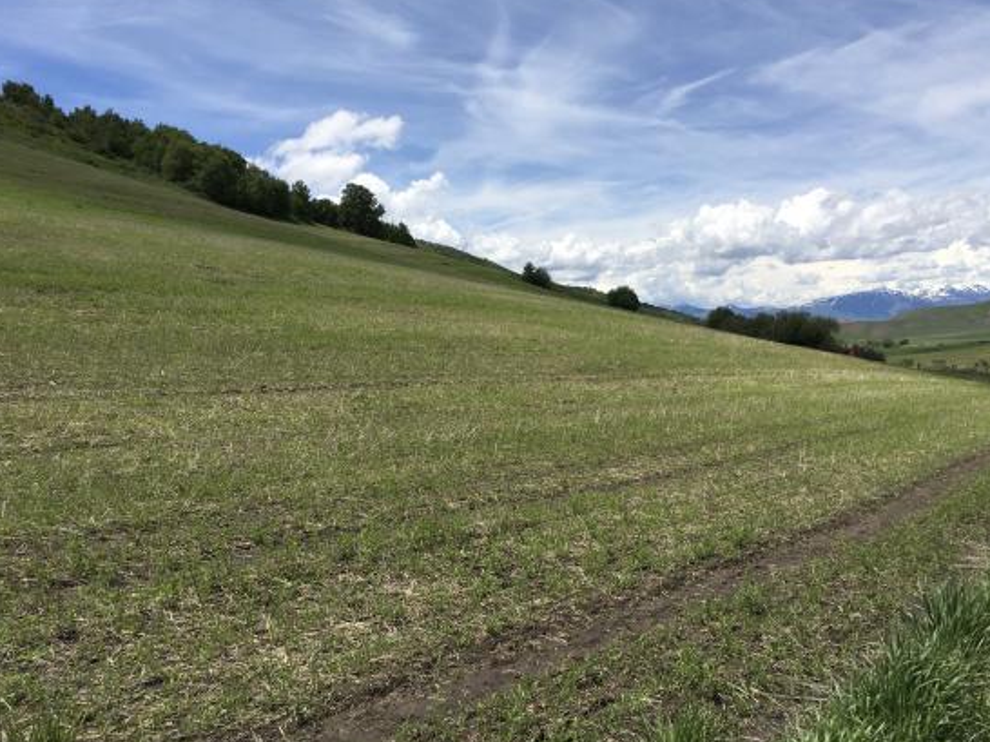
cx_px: 540
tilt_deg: -2.7
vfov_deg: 41.8
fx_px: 972
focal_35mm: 34
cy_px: 383
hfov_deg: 53.9
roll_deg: +2.5
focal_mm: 4.15
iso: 25
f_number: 2.2
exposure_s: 1/2331
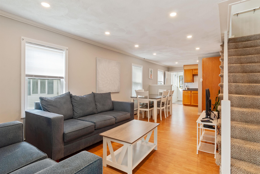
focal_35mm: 18
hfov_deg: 89.9
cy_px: 87
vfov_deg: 67.5
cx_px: 130
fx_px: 130
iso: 200
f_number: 11
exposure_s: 1/4
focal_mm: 12
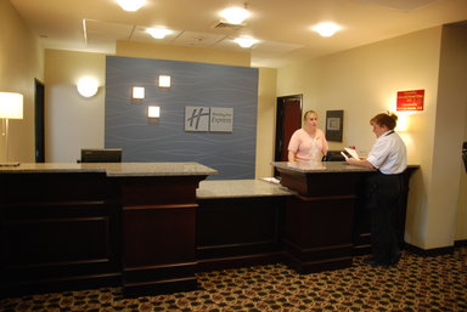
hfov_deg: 67.3
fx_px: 351
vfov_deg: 48.0
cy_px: 156
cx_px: 234
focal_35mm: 27
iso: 400
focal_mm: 18
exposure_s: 1/25
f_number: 3.5
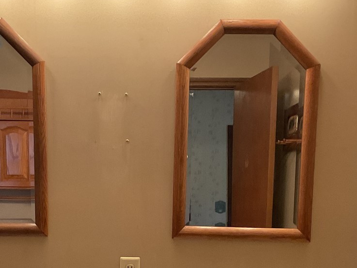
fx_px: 649
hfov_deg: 30.6
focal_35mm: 63
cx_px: 140
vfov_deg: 22.7
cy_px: 241
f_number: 1.8
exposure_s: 1/60
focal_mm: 3
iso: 160
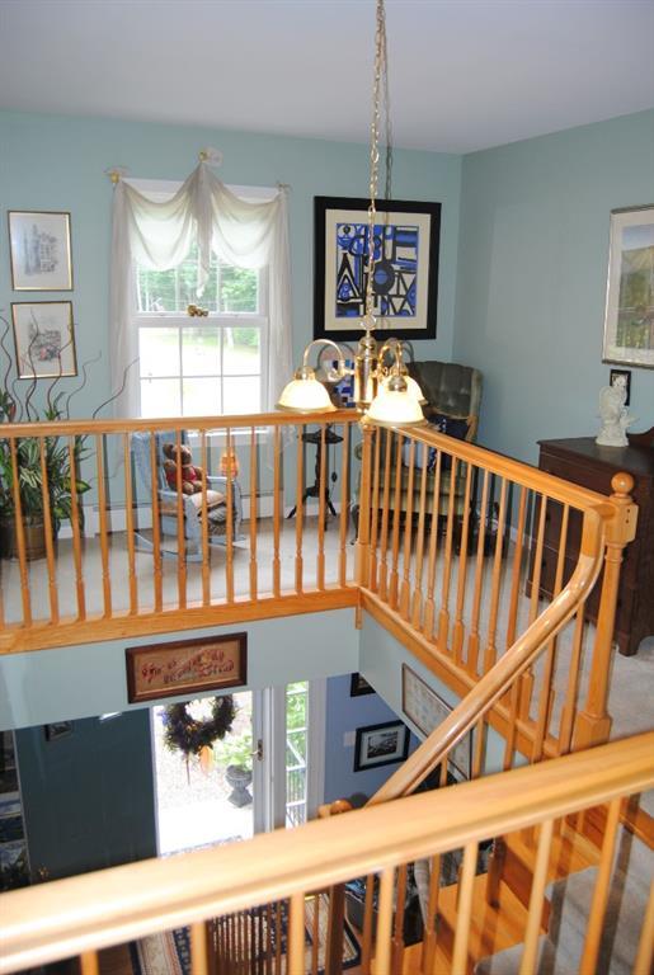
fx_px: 733
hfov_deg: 48.1
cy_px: 488
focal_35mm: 27
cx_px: 327
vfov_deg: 67.3
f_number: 3.5
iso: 200
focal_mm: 18
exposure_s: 1/60
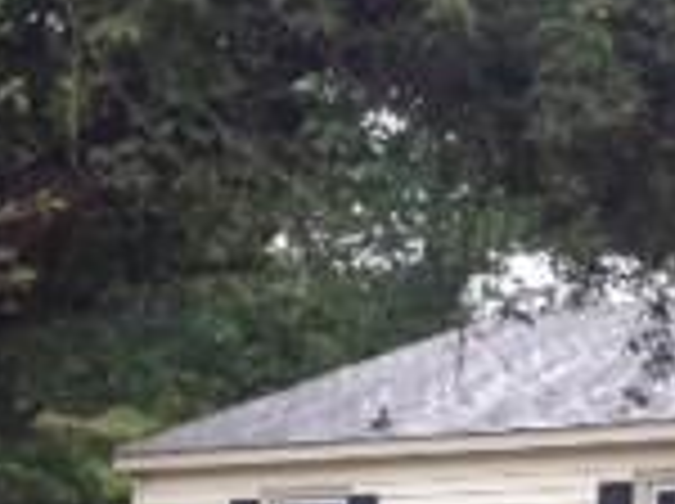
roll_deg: +0.6
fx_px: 2745
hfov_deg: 12.6
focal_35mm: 141
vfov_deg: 10.4
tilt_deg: +6.9
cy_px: 428
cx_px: 1260
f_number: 2.4
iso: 50
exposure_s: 1/205
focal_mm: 4.12
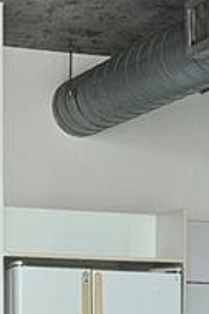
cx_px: 151
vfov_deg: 13.0
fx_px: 1324
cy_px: 430
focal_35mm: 152
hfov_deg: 9.0
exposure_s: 1/120
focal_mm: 5.4
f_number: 1.8
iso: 100
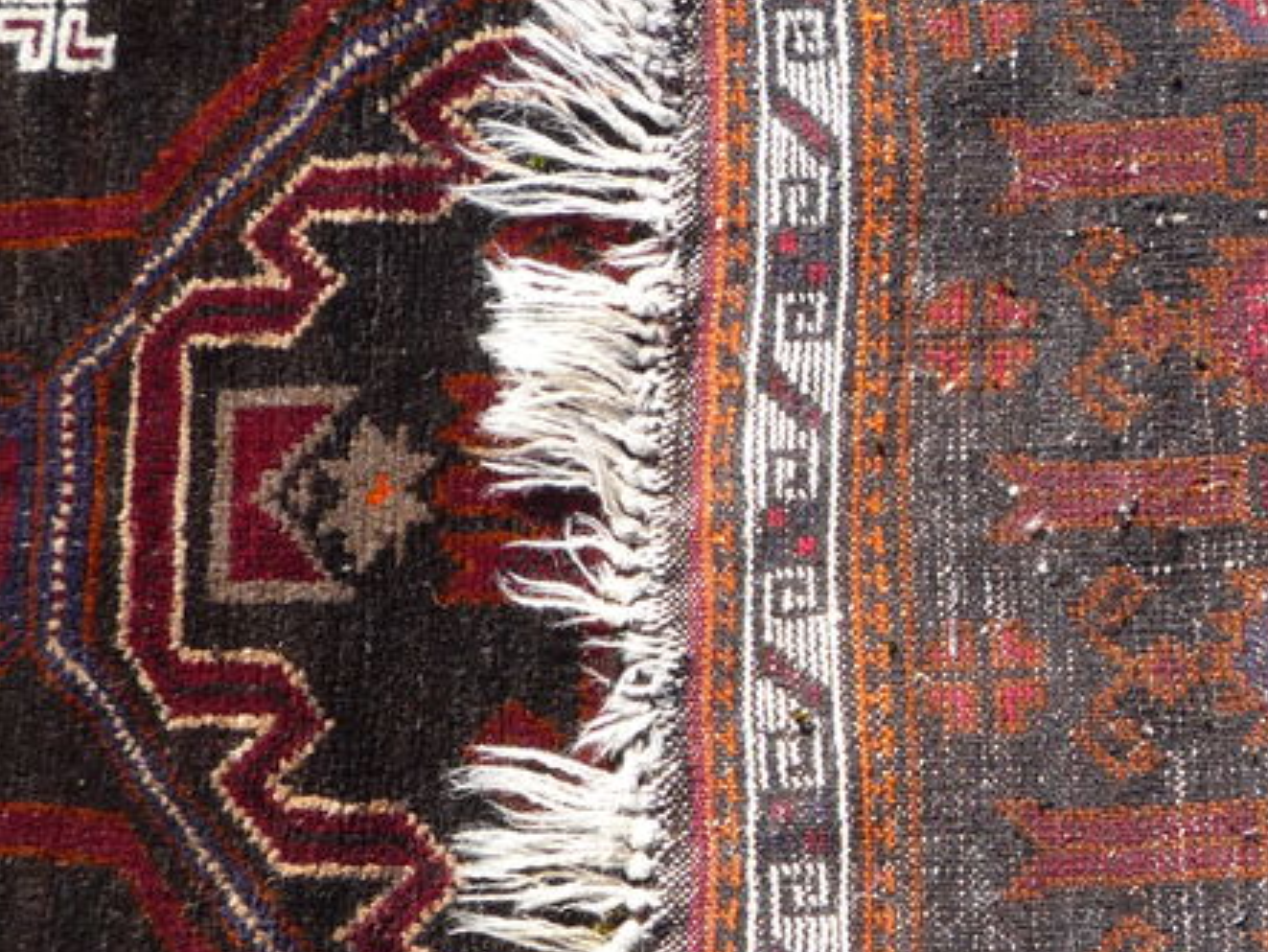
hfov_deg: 28.4
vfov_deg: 21.5
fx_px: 2492
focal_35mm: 68
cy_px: 639
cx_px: 831
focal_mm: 5.2
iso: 100
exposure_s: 1/320
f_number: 4
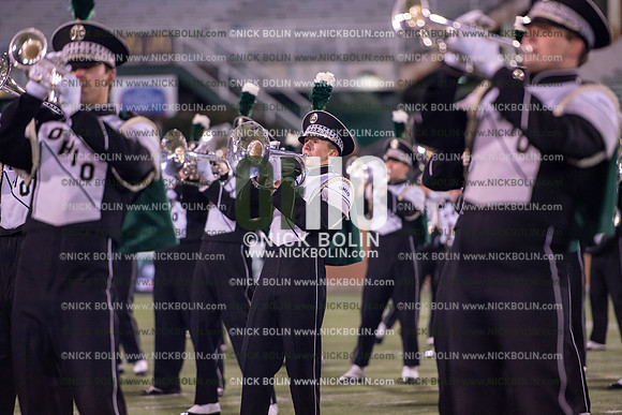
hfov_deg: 10.3
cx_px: 311
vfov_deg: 6.9
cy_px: 208
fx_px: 3456
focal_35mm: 200
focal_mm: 200
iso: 2500
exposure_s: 1/1250
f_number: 2.8
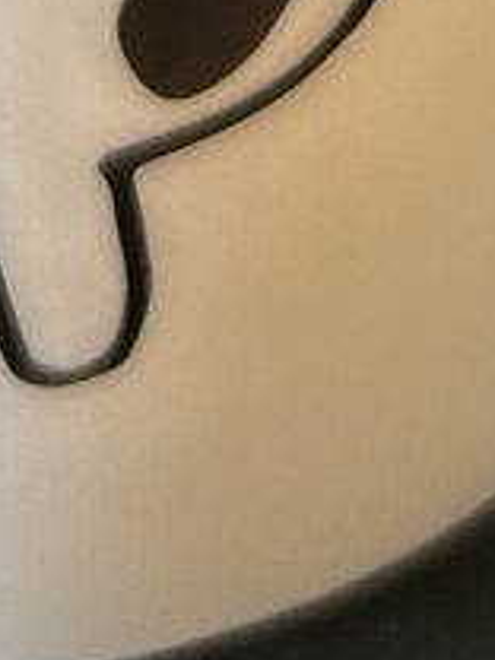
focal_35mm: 192
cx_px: 324
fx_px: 3661
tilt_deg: -22.0
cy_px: -1339
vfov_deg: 8.5
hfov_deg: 7.7
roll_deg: -2.2
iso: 160
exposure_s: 1/60
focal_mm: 5.7
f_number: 1.5
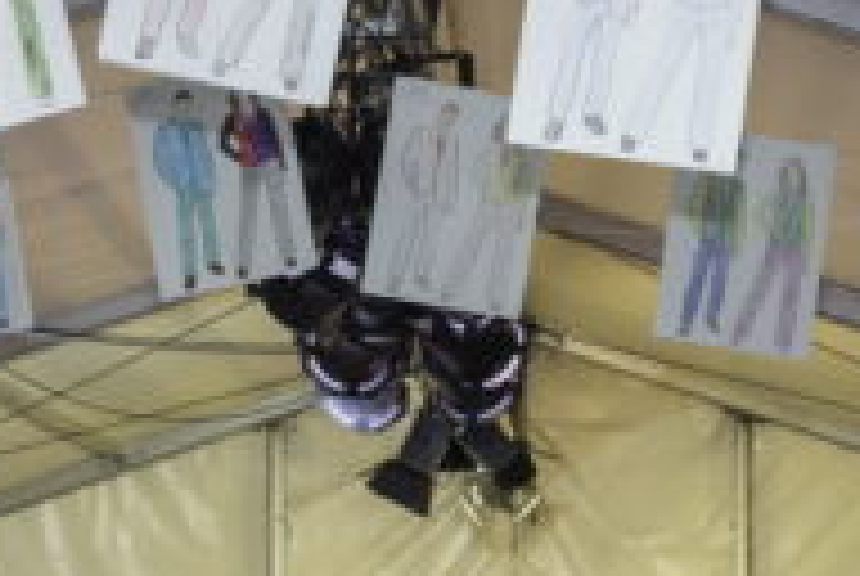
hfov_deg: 15.8
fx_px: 3086
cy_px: 817
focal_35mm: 129
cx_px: 536
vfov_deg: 10.4
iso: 2500
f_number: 8
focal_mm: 38
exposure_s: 1/200
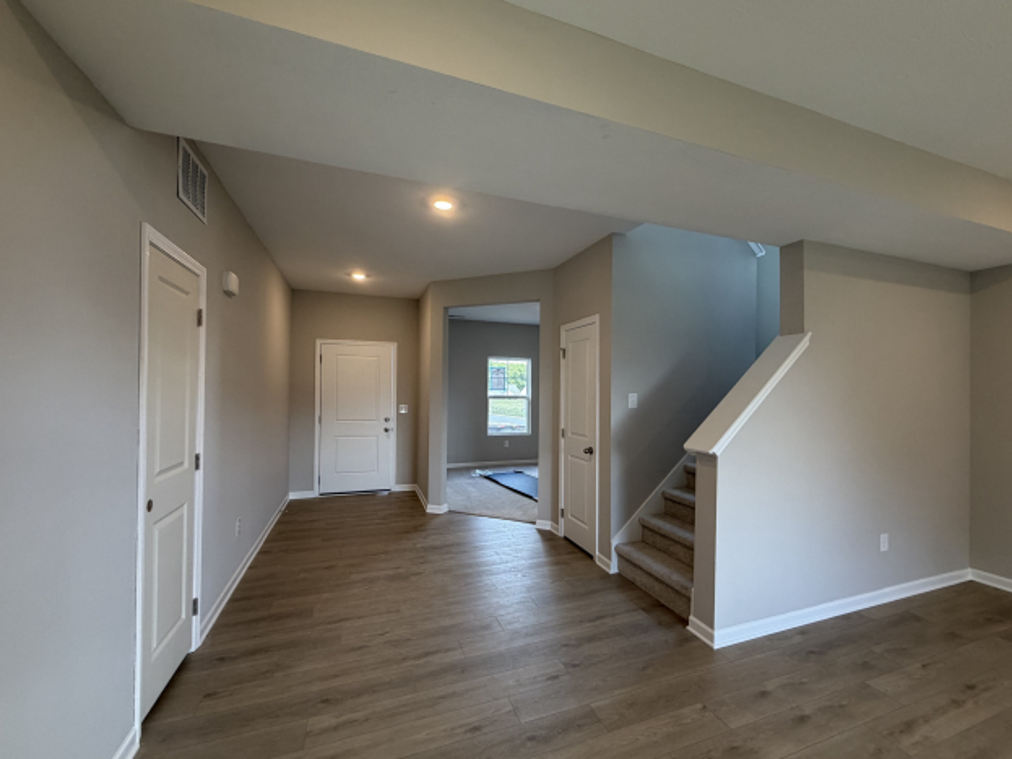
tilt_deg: +1.2
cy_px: 385
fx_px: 438
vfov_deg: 81.7
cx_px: 534
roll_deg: -0.1
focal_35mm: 15
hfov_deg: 98.1
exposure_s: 1/120
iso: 200
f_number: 2.2
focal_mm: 2.22
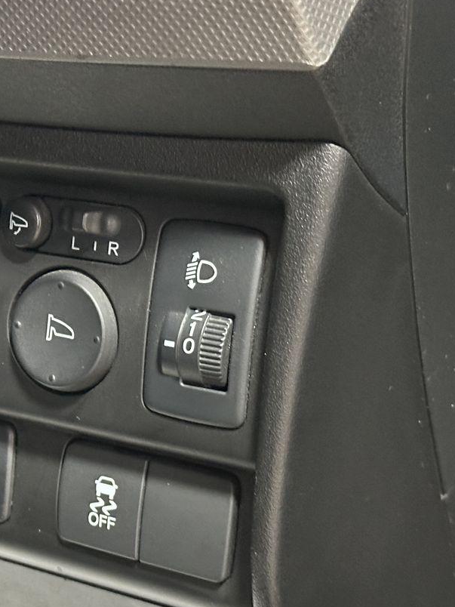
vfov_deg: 22.7
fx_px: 1507
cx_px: 48
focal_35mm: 86
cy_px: 378
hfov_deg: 16.9
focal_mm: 6.86
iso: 640
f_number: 1.78
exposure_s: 1/20
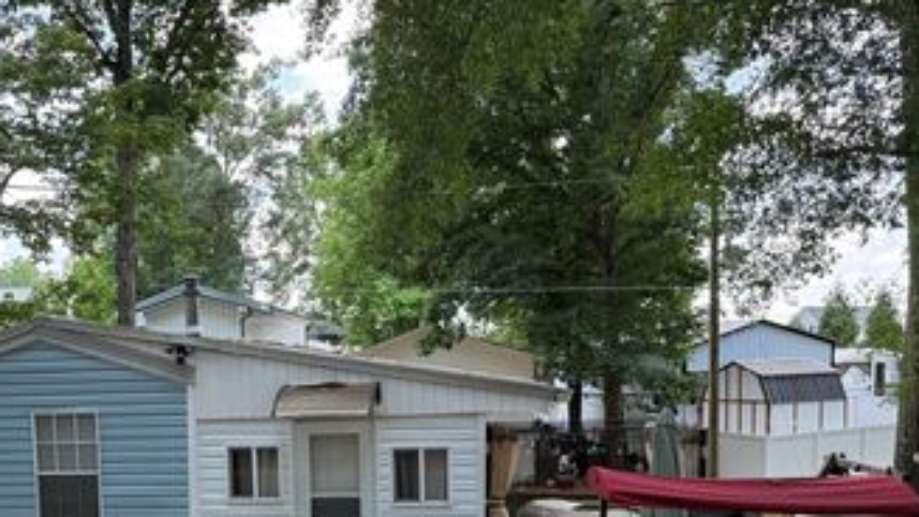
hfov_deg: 48.7
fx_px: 975
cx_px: 242
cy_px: 459
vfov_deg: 28.6
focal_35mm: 40
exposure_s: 1/383
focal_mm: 6.76
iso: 100
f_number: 1.78
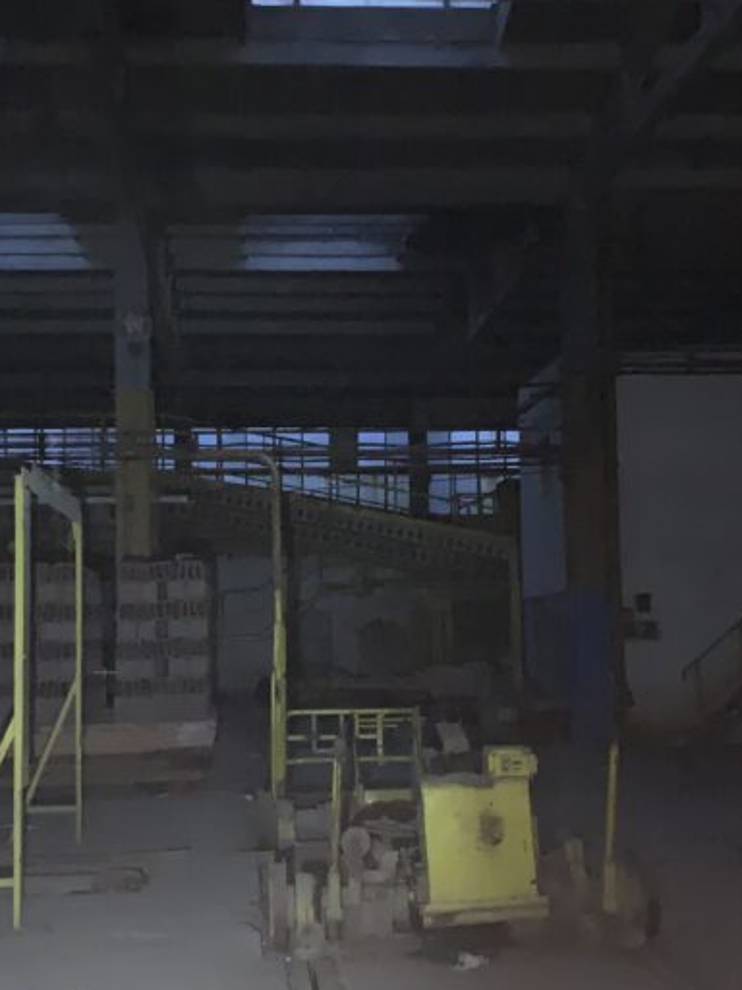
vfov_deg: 36.8
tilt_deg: +4.0
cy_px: 522
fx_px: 1486
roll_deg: +1.0
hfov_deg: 28.0
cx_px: 354
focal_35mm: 52
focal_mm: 4.25
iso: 1250
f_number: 1.8
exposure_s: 1/4
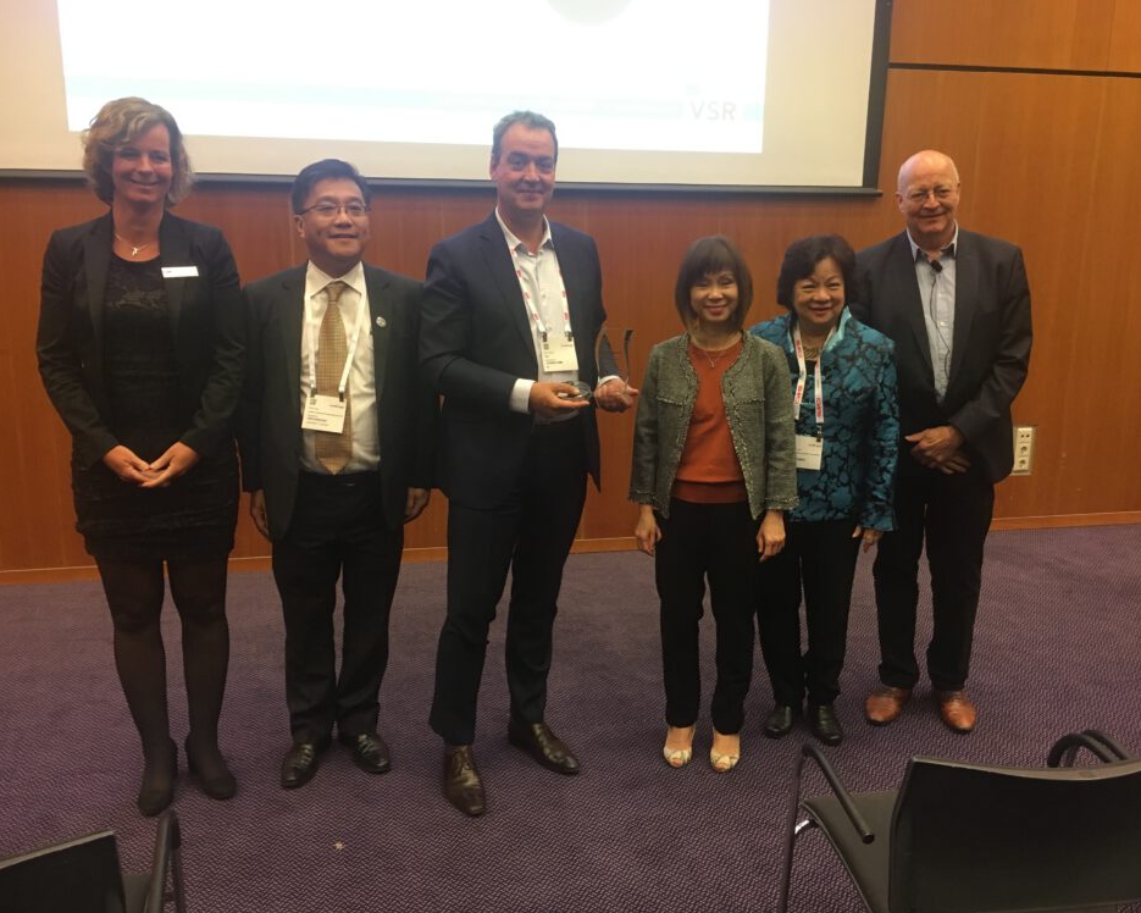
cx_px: 599
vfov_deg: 47.1
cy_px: 456
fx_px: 1047
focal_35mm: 31
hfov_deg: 57.2
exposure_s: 1/33
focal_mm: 4.15
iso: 160
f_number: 2.2
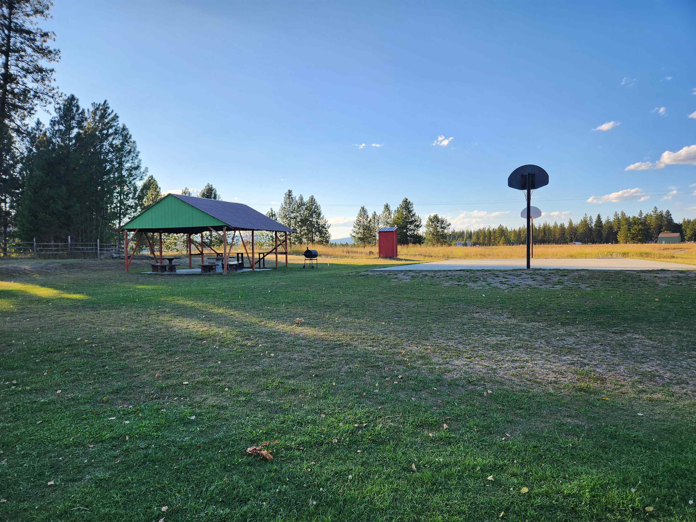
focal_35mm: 23
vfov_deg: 58.9
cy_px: 261
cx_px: 348
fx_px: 462
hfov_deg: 73.9
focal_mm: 5.4
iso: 20
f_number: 1.8
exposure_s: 1/732
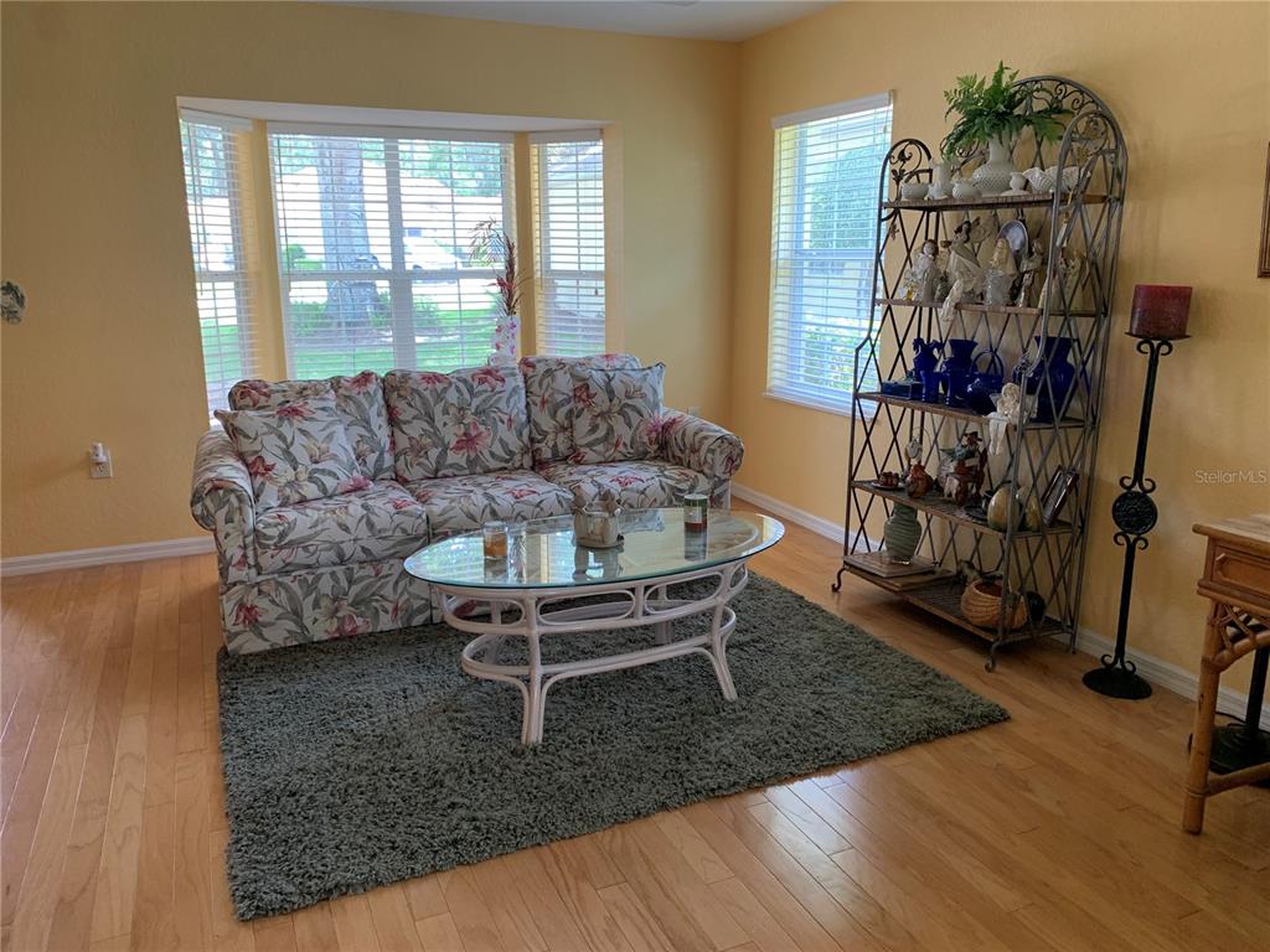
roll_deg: -0.2
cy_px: 476
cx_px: 635
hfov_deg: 67.3
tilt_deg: -11.6
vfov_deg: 53.1
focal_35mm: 26
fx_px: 954
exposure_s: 1/60
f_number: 1.8
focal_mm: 4.25
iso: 80
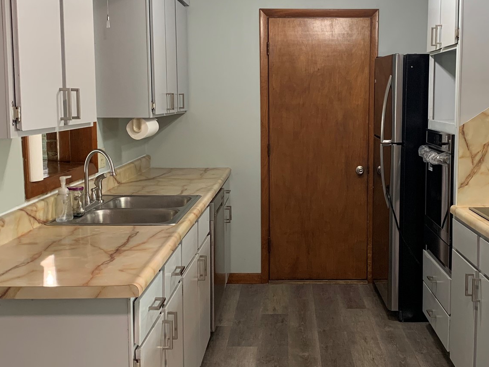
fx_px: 621
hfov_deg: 42.6
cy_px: 176
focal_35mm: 44
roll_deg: +0.2
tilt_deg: -6.1
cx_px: 306
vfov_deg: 32.9
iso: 125
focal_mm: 4.25
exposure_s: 1/60
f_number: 1.8
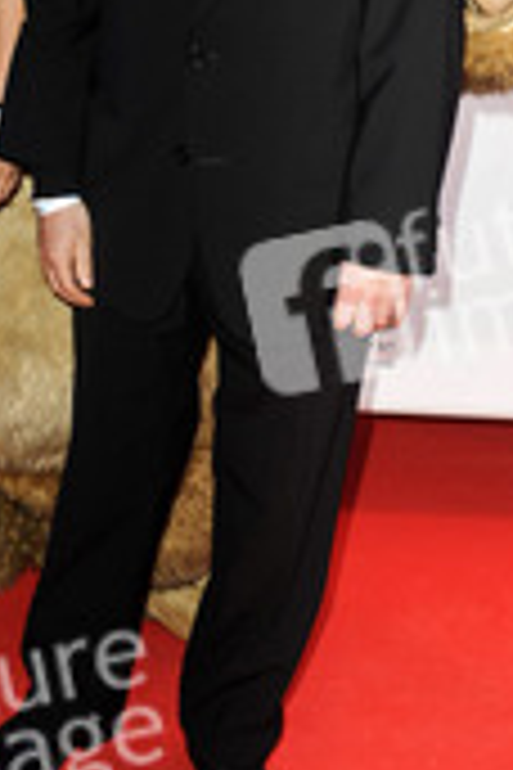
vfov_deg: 23.5
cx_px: 65
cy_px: 63
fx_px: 1795
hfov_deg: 16.1
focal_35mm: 84
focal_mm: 36
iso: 800
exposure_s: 1/200
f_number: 5.6
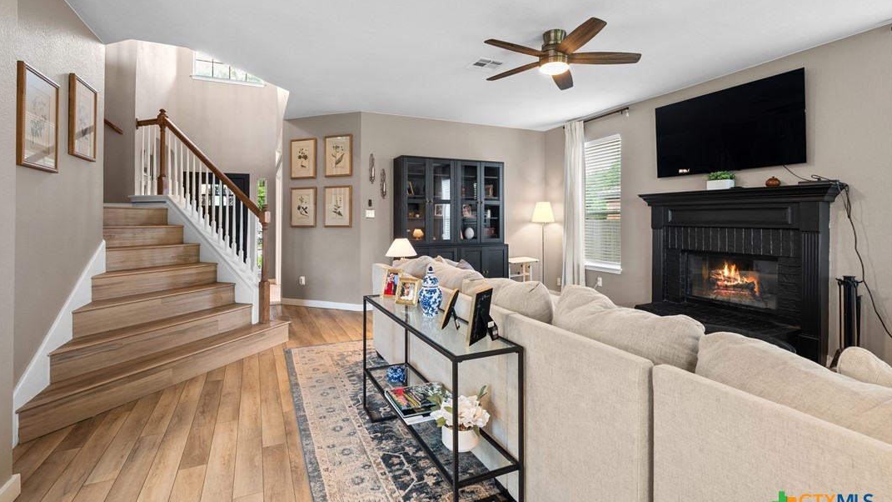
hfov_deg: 95.9
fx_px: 402
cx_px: 441
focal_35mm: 17
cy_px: 230
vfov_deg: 63.8
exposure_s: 1
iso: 400
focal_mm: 16
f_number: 8
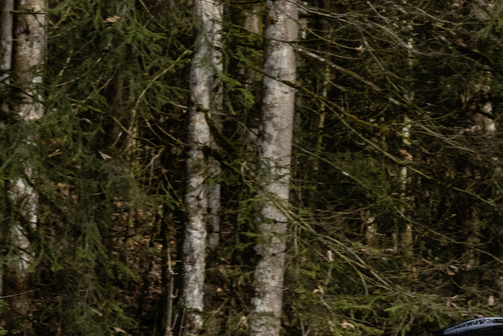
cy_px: 472
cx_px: 574
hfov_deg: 9.1
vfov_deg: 6.1
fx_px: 3144
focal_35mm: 225
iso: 2500
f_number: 8
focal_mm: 68
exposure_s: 1/400
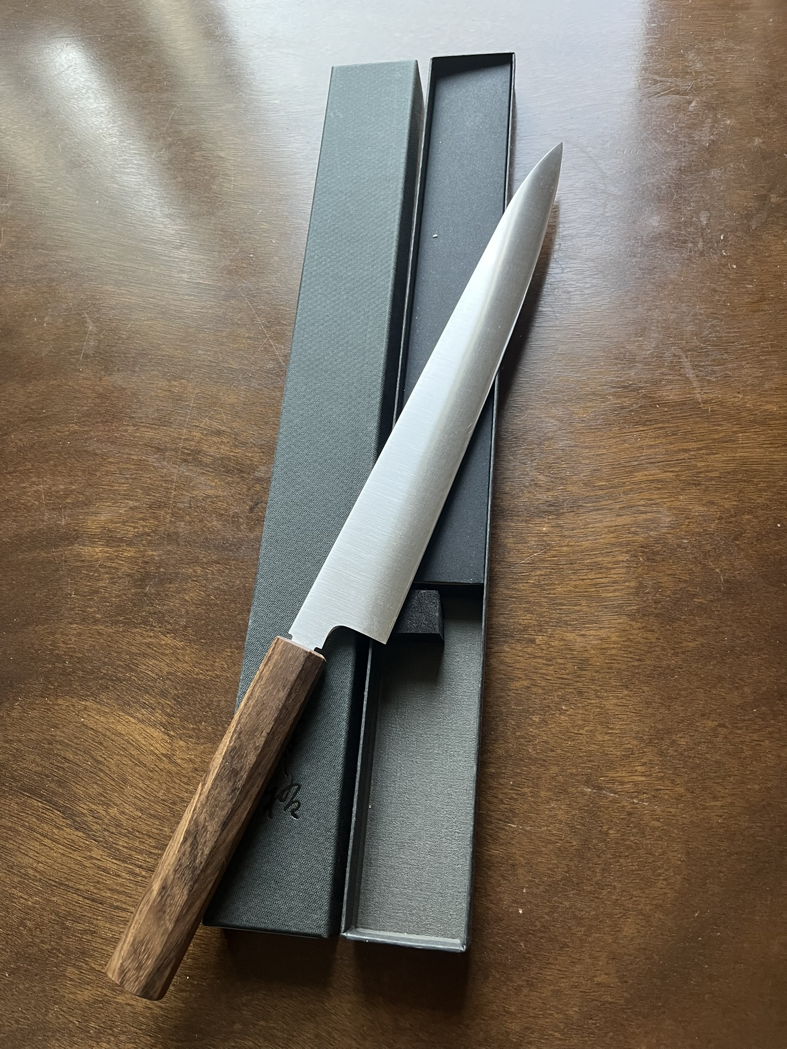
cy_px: 524
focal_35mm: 26
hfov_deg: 53.1
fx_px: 788
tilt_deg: -67.1
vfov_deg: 67.3
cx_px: 394
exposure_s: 1/60
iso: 200
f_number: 1.6
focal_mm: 5.1
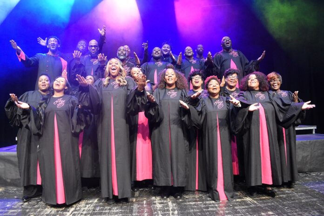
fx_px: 243
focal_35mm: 27
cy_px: 108
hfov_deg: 67.4
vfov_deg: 47.9
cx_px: 162
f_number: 4.5
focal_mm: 18
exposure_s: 1/100
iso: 4000
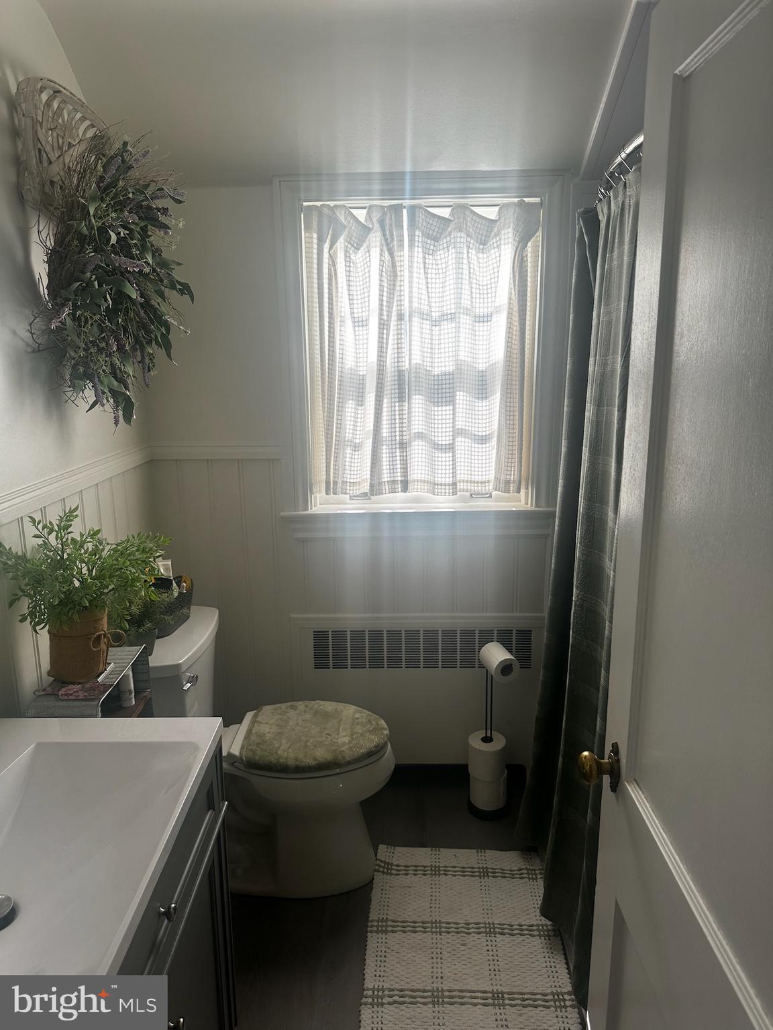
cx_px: 386
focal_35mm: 24
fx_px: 715
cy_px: 515
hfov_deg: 56.8
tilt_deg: -12.1
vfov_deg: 71.6
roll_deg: +0.7
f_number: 1.78
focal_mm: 6.86
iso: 80
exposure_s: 1/300
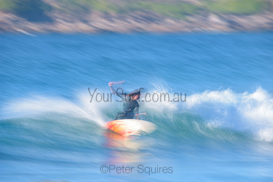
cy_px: 91
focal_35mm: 500
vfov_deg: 2.8
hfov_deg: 4.1
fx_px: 3792
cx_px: 136
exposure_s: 1/6
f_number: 11
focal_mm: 500
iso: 31
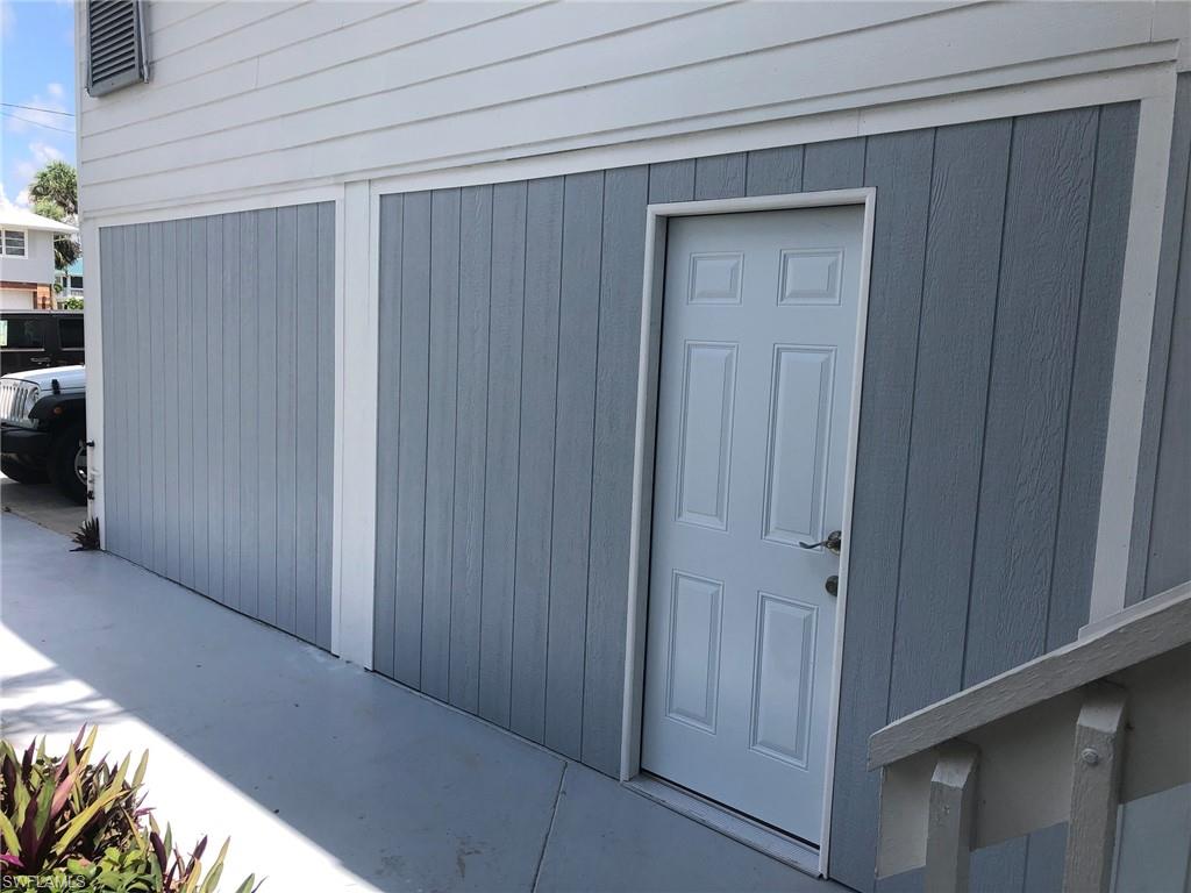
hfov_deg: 63.4
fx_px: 963
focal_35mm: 28
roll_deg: -2.8
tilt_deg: -5.5
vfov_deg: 49.7
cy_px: 446
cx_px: 596
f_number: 1.8
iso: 20
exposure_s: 1/1143
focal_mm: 3.99
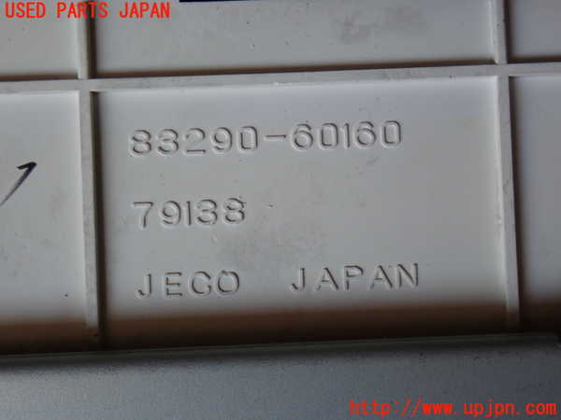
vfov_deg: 23.7
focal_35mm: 62
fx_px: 1005
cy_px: 210
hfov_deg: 31.2
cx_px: 280
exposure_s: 1/80
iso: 200
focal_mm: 11.09
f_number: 3.6
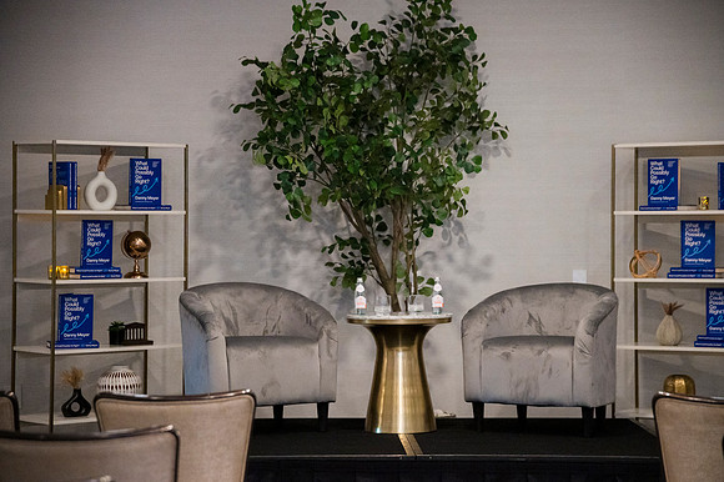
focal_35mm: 105
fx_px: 2110
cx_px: 362
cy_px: 241
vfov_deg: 13.0
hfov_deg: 19.5
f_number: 4
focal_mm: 105
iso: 4000
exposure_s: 1/200
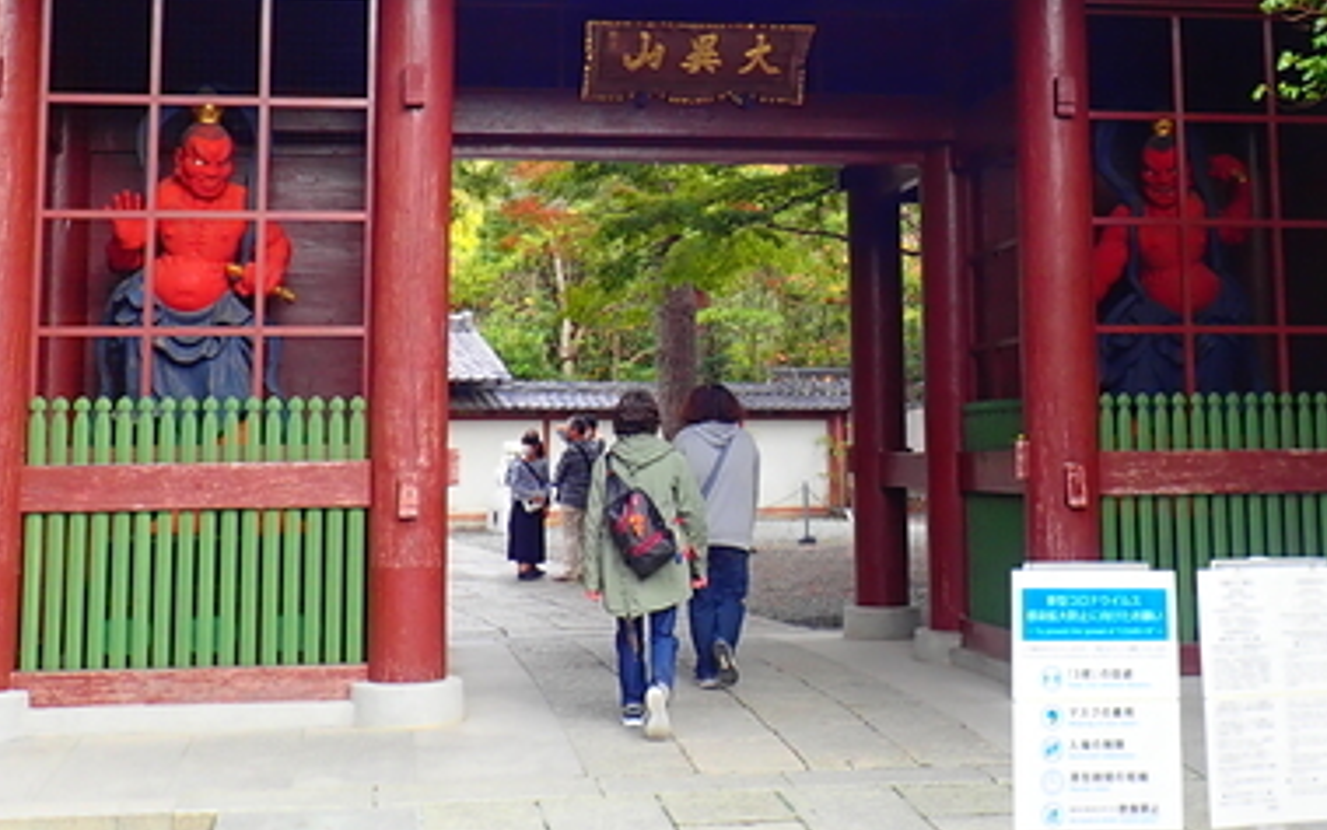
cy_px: 158
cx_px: 732
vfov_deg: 22.8
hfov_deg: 36.2
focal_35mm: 56
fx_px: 2026
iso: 100
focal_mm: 4.5
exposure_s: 1/125
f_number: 2.8
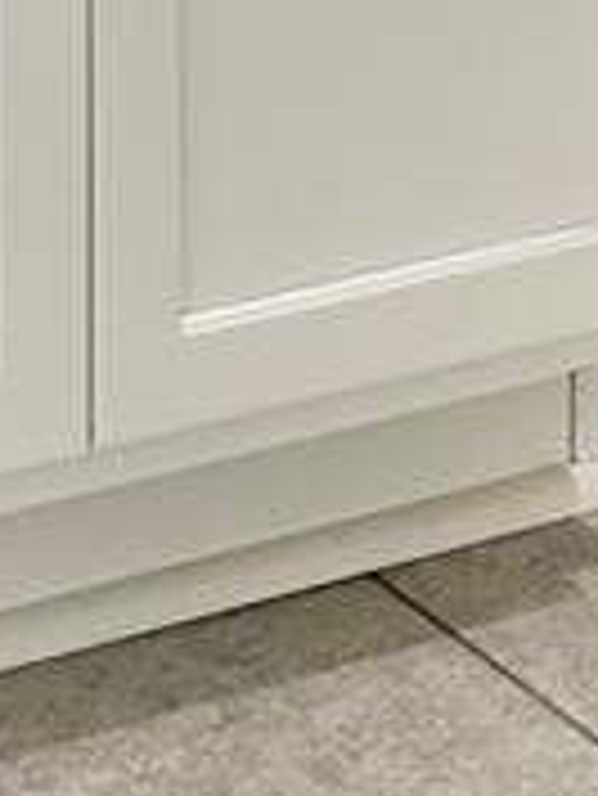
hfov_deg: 8.8
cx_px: -405
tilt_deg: +0.3
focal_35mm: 163
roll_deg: -2.3
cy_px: -1331
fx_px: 3750
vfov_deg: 10.0
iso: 160
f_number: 1.78
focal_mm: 6.86
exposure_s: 1/120
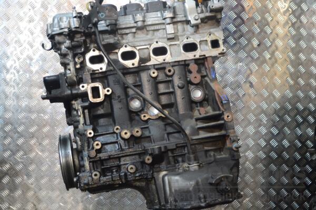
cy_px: 105
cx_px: 158
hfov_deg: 41.1
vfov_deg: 28.1
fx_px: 421
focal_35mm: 48
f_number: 4.8
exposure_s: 1/30
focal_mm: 32
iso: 1400
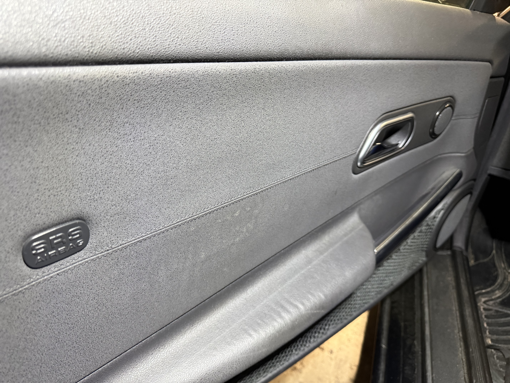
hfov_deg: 71.6
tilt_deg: -29.4
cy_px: 192
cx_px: 255
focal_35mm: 24
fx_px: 354
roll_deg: -2.9
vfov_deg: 56.8
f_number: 1.78
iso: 500
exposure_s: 1/60
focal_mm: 6.76
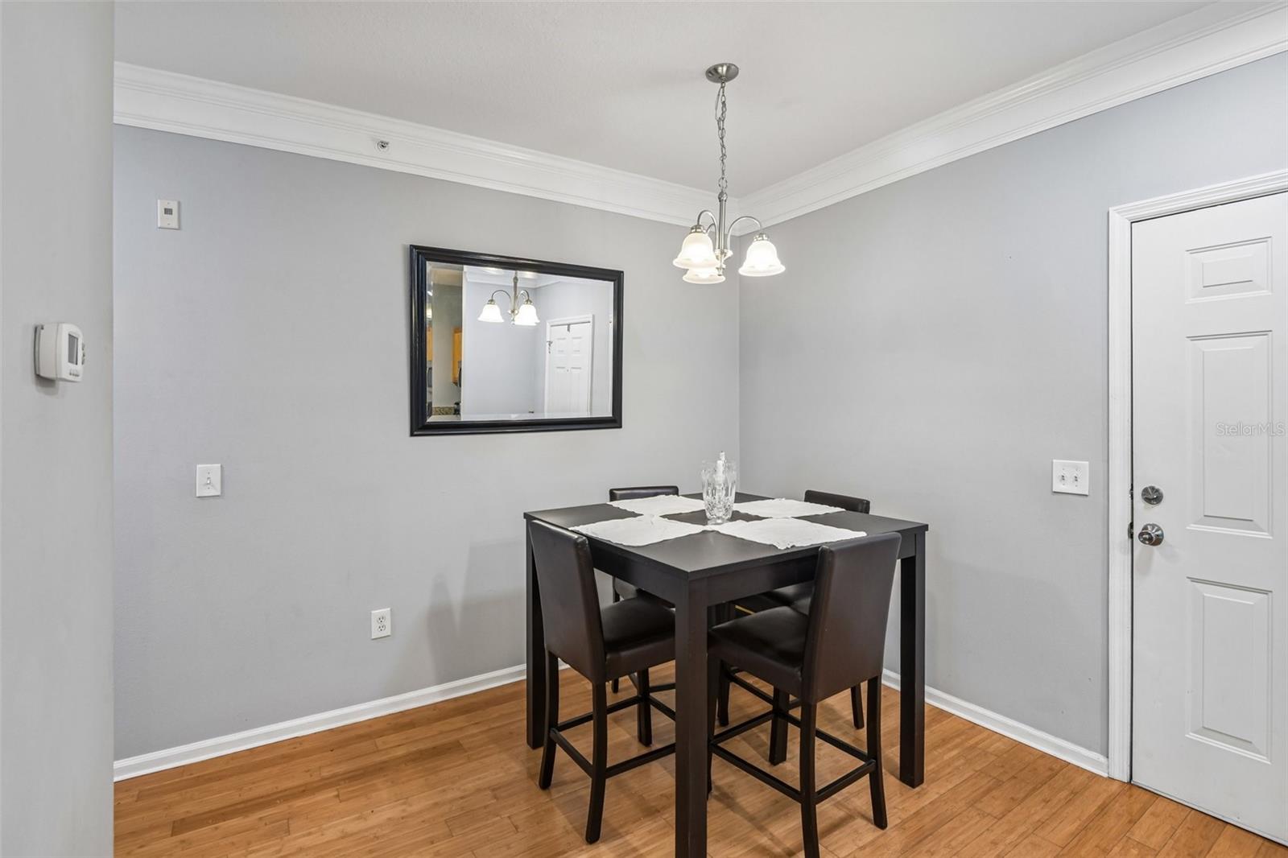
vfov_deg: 73.7
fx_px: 572
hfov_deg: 96.7
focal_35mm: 16
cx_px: 644
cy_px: 429
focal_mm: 16
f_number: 8
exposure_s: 1/8
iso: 400
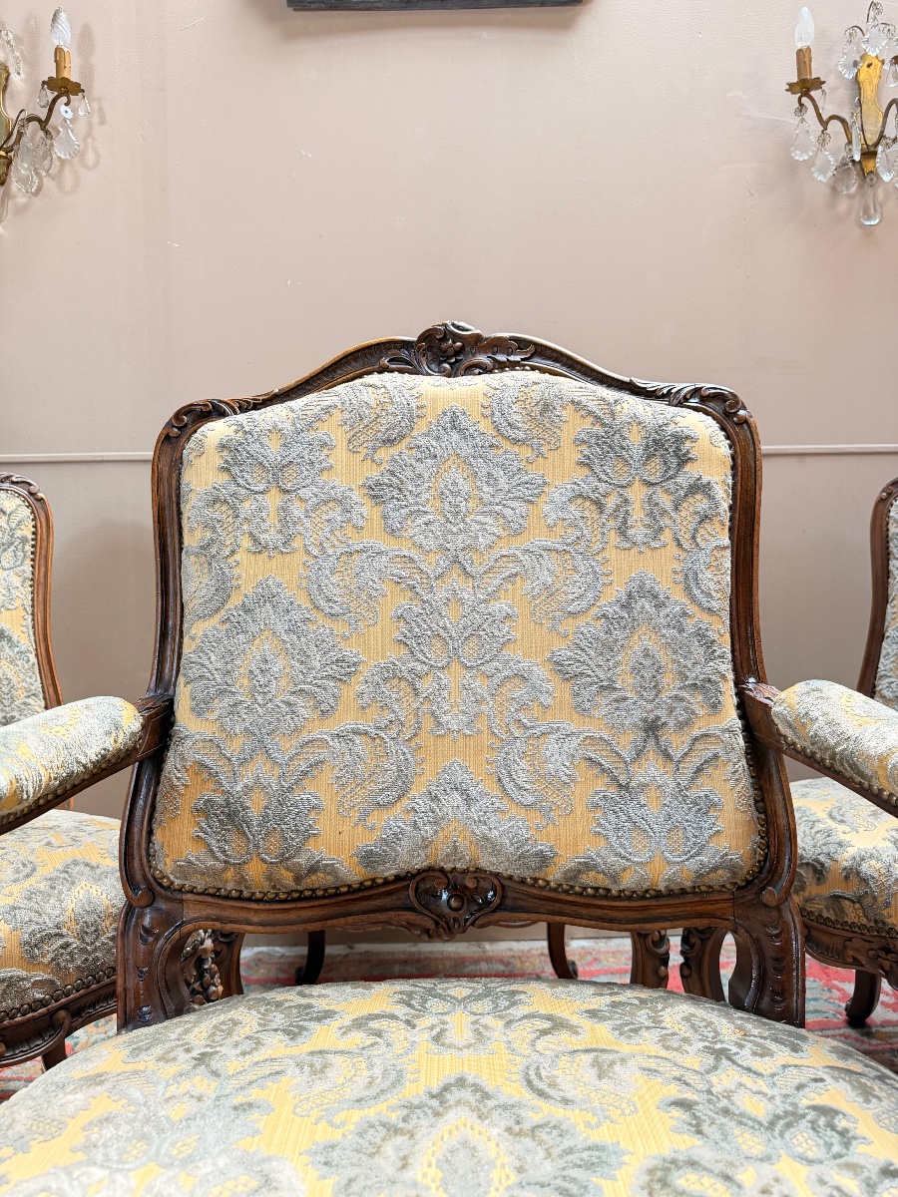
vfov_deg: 71.6
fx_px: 830
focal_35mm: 24
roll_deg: +0.9
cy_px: 598
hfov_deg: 56.8
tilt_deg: -1.4
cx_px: 449
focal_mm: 6.76
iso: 200
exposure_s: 1/66
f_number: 1.78
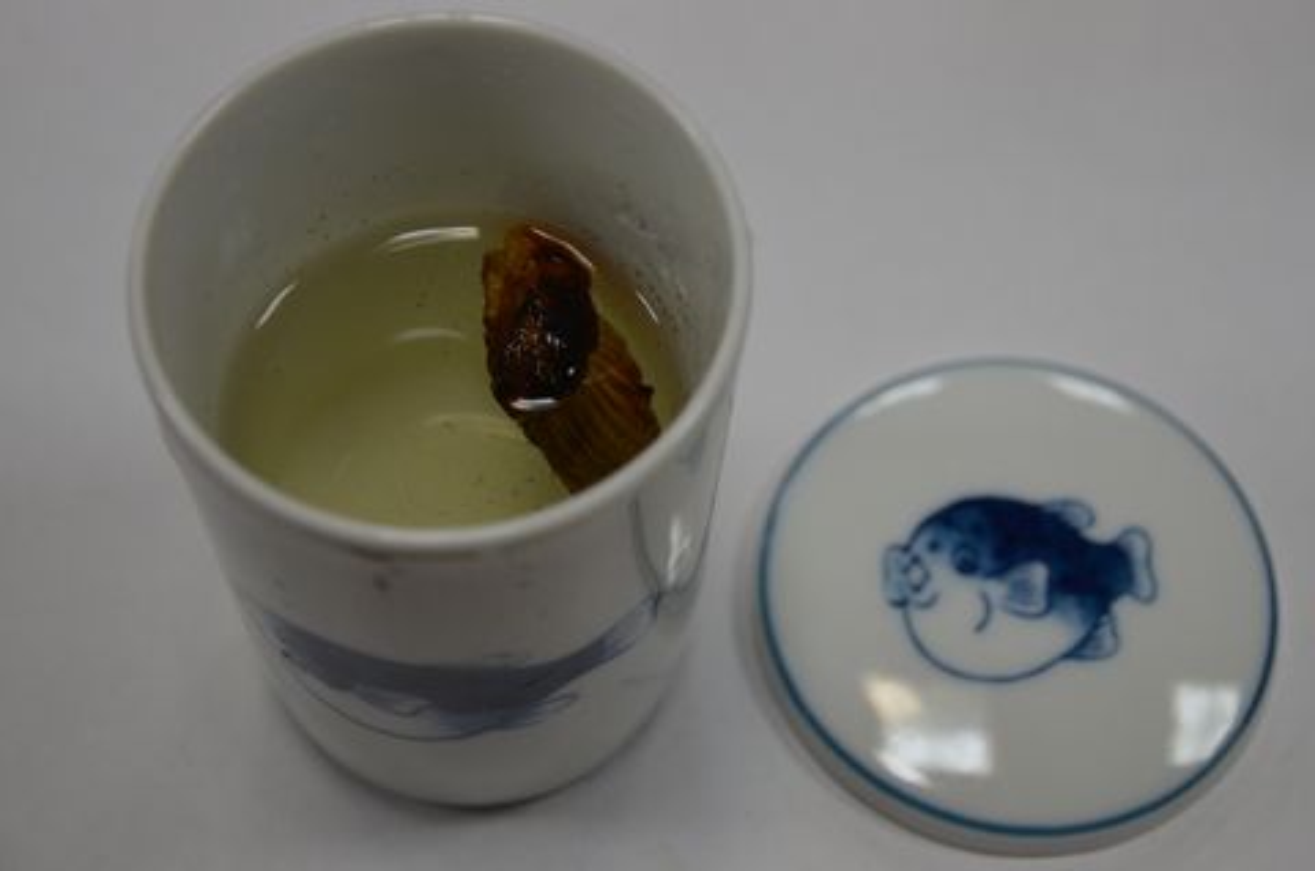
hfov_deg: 32.0
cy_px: 436
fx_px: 2297
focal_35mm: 63
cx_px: 658
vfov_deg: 21.5
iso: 640
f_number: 4.8
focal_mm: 42
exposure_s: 1/60
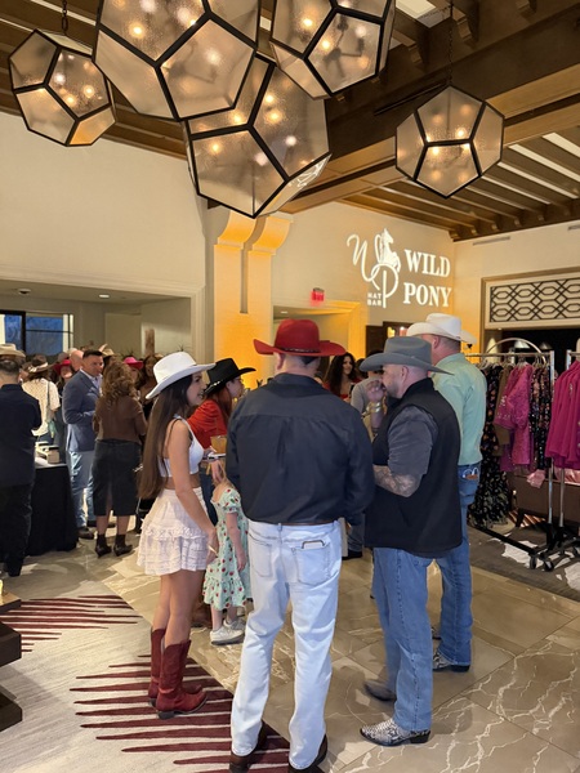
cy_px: 386
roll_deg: +0.0
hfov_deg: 56.8
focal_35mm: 24
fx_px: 536
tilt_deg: -3.3
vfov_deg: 71.6
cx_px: 290
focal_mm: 6.76
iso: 1000
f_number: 1.78
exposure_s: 1/30
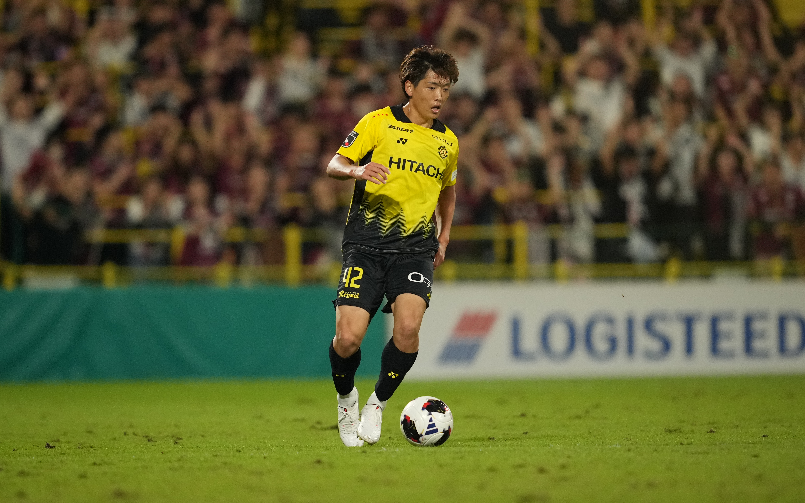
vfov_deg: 2.1
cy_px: 261
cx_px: 403
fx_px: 13427
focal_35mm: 612
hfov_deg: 3.4
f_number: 2.8
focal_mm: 400
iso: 3200
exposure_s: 1/2000
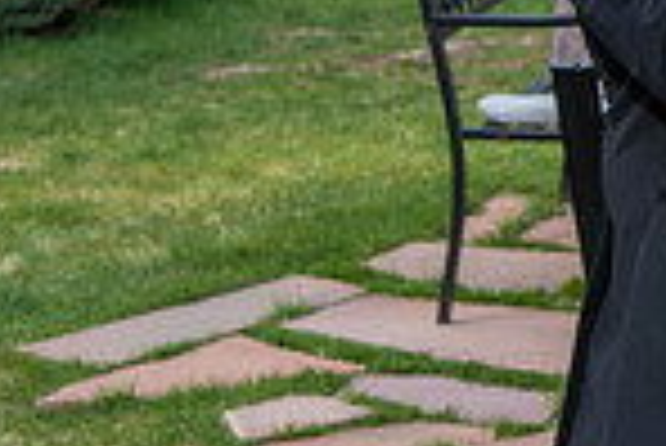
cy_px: -11
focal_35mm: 180
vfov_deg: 7.6
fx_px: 3333
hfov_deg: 10.8
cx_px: 1112
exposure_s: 1/250
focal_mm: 46
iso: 200
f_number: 5
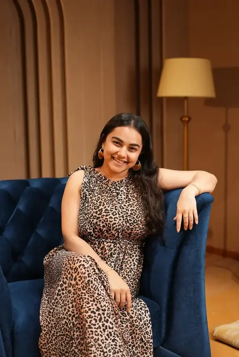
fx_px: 497
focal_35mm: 50
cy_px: 178
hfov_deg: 27.0
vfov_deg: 39.6
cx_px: 120
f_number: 2.2
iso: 400
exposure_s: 1/125
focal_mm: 50
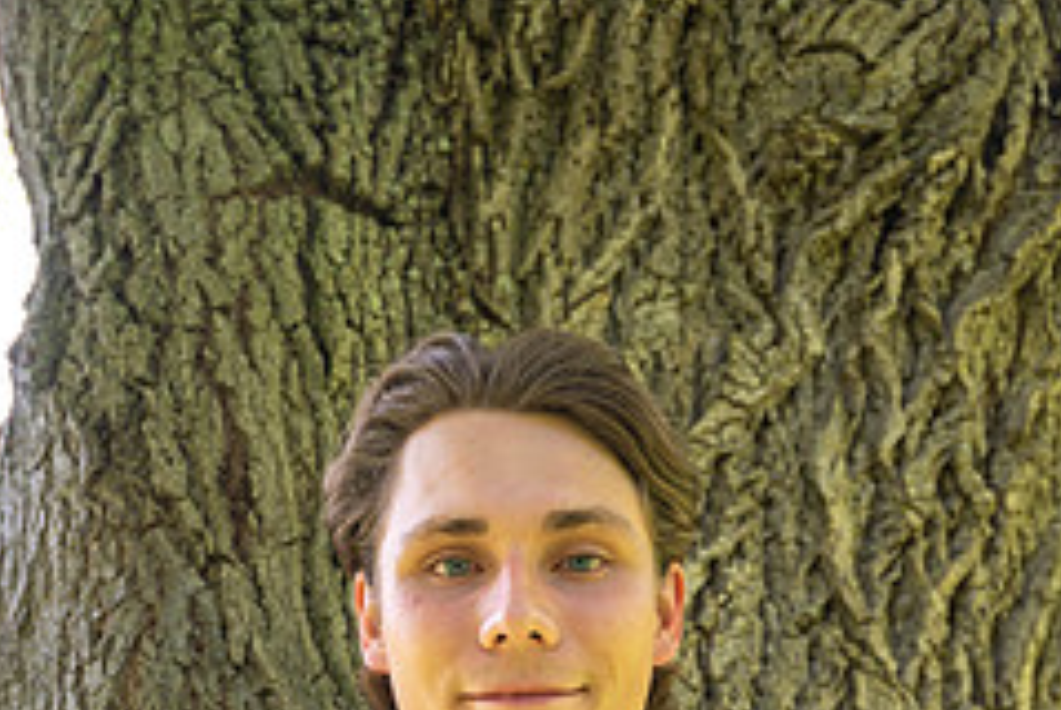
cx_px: 464
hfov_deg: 32.3
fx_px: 1829
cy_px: 981
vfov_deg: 19.8
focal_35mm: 62
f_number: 4
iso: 320
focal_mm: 33
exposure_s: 1/250
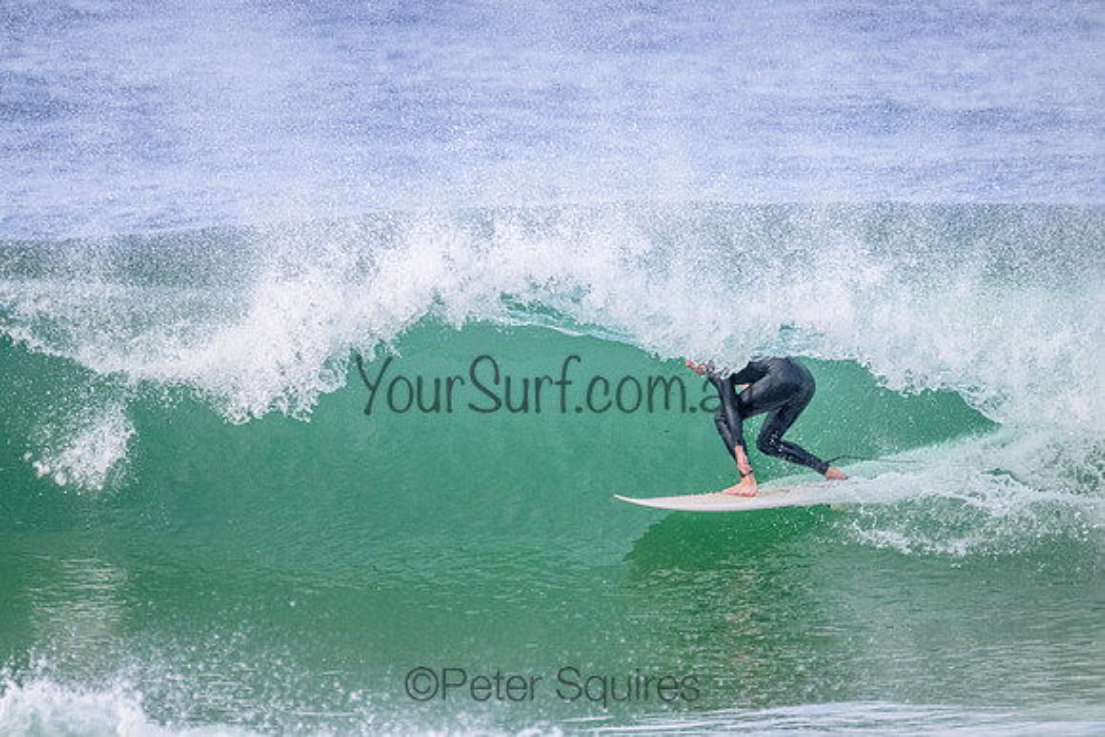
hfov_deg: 2.6
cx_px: 552
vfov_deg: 1.7
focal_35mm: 800
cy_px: 368
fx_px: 24560
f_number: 11
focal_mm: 800
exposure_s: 1/2000
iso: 4000
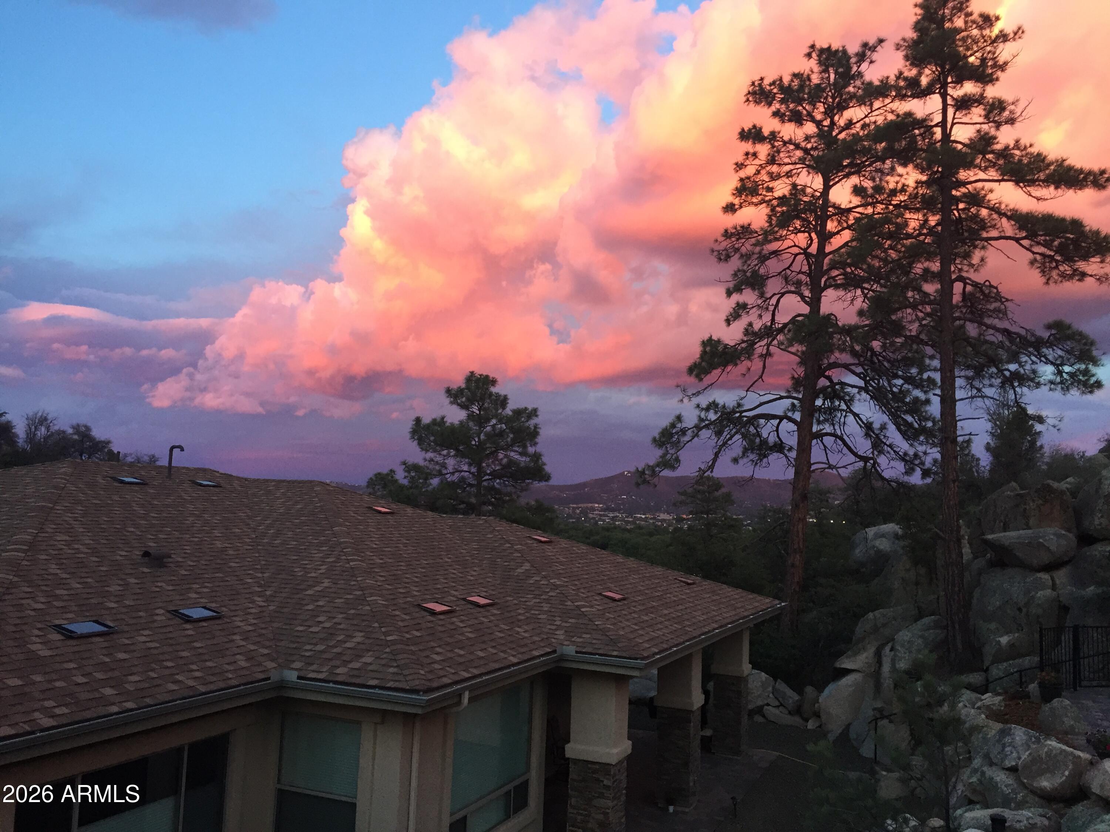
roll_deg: -3.8
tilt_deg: +4.3
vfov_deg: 48.2
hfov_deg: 61.7
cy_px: 416
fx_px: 930
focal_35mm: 29
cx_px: 555
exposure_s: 1/30
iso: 40
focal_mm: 4.15
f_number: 2.2
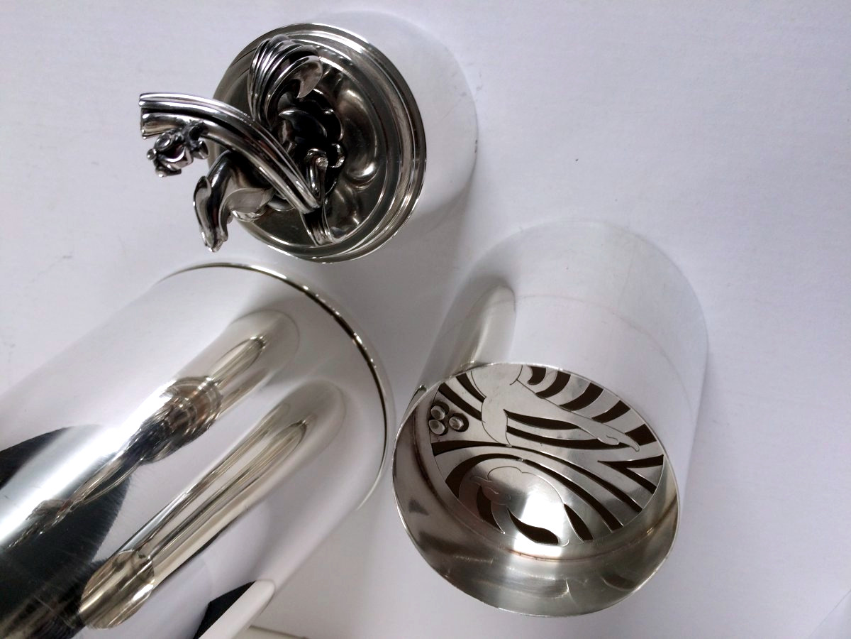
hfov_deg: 61.7
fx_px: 713
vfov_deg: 48.2
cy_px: 320
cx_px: 426
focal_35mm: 29
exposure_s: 1/100
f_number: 2.2
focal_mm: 4.15
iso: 50
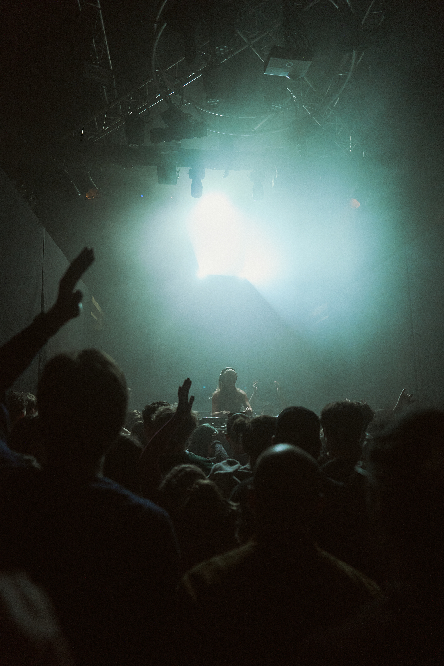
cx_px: 222
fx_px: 444
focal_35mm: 24
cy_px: 333
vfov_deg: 73.7
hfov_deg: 53.1
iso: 4000
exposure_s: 1/2000
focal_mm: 24
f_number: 2
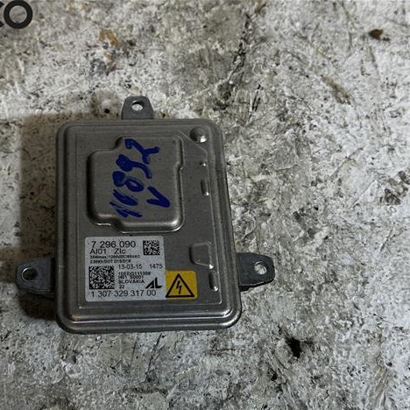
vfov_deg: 29.6
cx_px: 145
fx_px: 777
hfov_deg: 29.4
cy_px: 209
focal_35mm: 58
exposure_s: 1/100
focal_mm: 6.86
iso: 64
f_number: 1.78
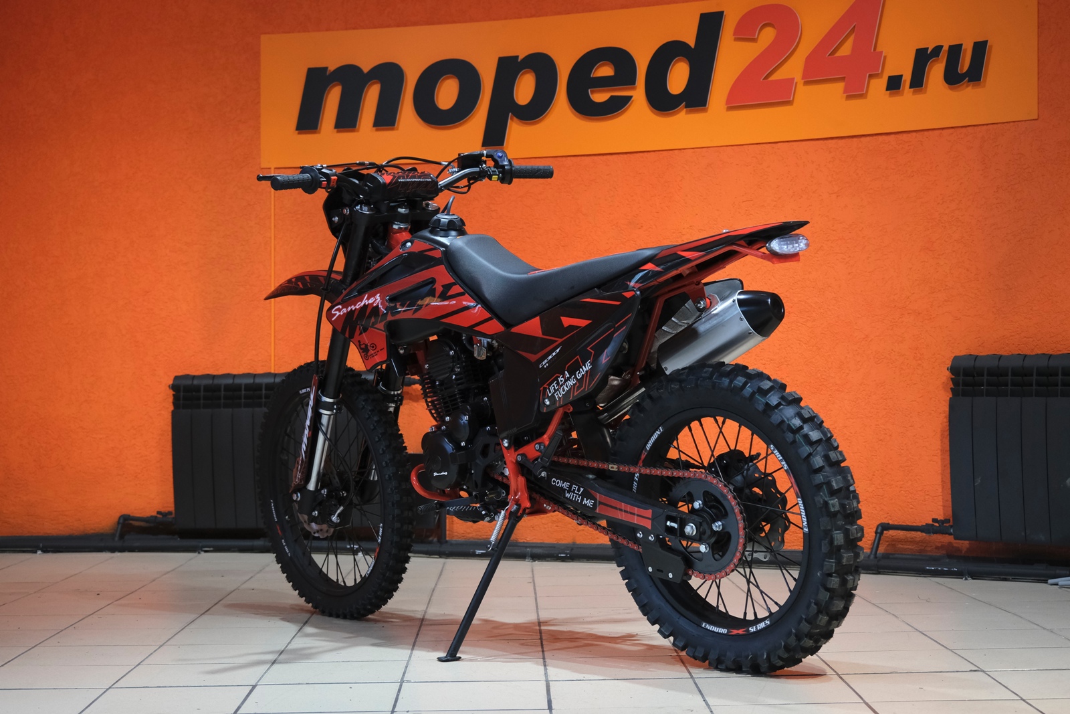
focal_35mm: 59
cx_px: 535
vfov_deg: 23.0
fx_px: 1754
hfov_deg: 33.9
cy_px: 357
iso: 1600
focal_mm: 39.3
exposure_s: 1/125
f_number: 4
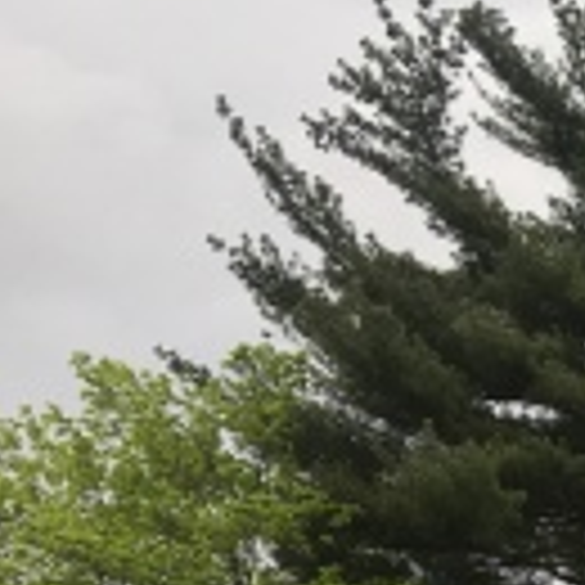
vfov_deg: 12.6
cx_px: 1436
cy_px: 1062
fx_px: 2409
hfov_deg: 11.3
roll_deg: +2.4
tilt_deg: +2.9
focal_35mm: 126
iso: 25
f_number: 2.2
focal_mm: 4.15
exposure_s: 1/126
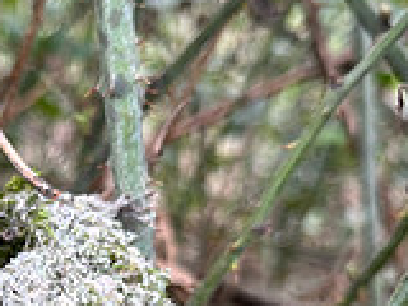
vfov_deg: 16.8
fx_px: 1025
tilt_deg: -21.4
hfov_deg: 21.4
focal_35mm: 87
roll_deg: -0.1
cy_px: 272
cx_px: -33
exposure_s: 1/121
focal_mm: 6.86
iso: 100
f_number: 1.78
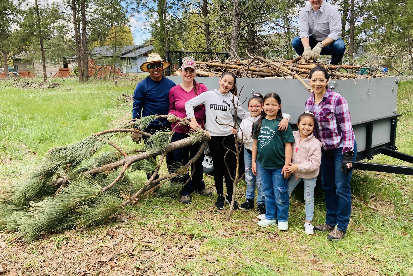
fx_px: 344
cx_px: 206
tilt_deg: -7.1
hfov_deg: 61.9
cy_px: 117
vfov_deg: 43.5
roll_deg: +1.0
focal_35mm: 30
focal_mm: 3.99
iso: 20
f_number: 1.8
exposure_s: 1/316
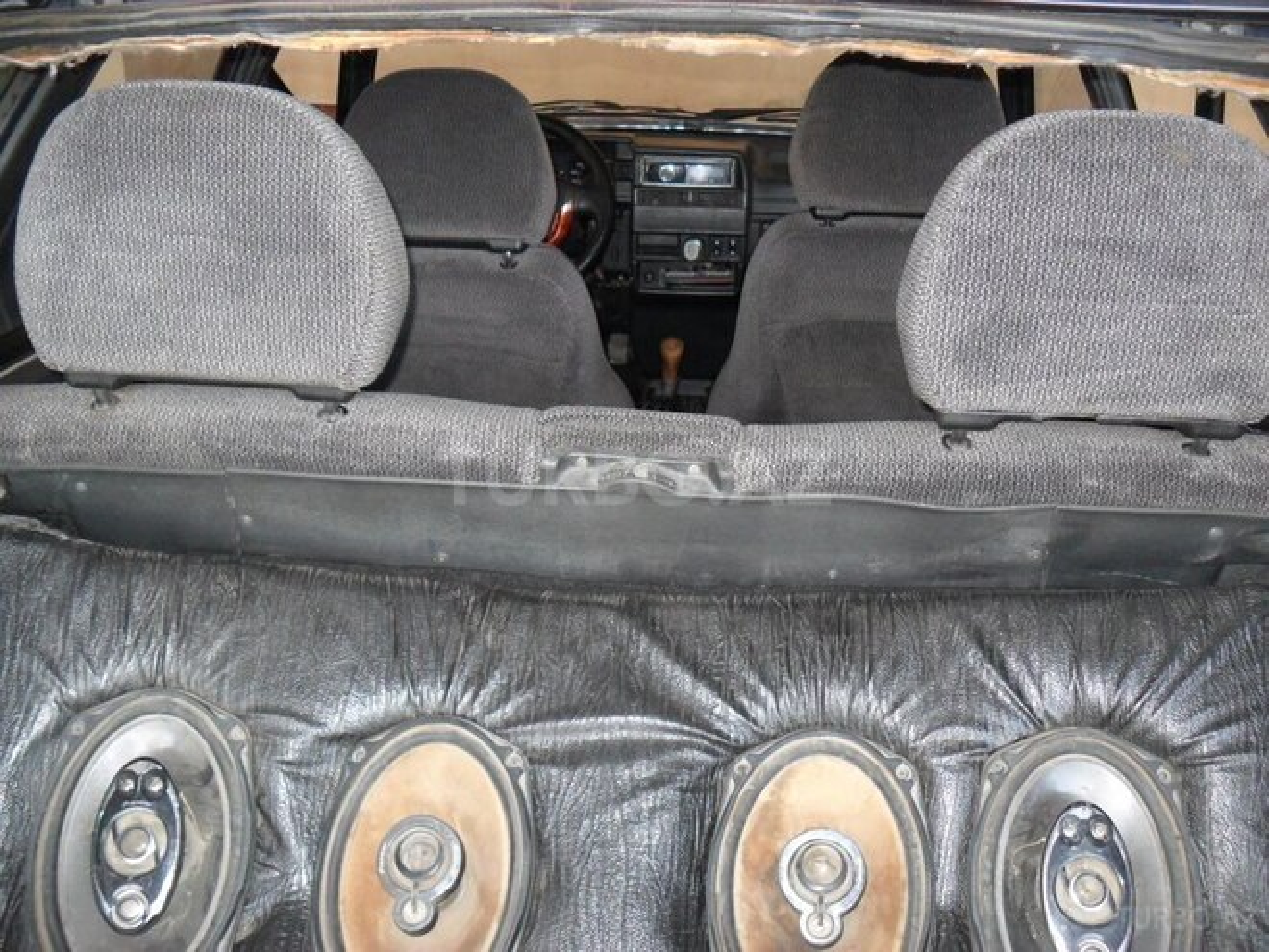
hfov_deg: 52.6
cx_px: 634
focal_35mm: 35
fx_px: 1283
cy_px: 476
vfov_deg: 40.7
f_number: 3
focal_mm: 6.3
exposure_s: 1/45
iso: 200
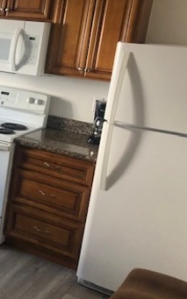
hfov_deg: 19.4
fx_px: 473
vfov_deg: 35.1
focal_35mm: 58
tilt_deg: -12.5
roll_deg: -4.2
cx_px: -95
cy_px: 136
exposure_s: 1/30
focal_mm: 4
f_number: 1.8
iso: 40
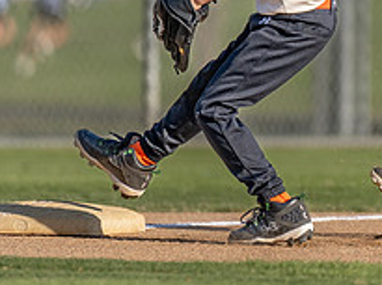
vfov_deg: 1.4
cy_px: -20
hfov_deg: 1.9
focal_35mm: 1056
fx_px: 11633
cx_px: 306
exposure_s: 1/1600
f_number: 2.8
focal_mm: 200
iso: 100
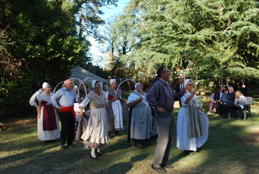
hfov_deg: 53.0
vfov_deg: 37.0
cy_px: 87
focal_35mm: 36
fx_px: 260
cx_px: 130
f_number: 5.6
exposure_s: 1/125
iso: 125
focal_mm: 24
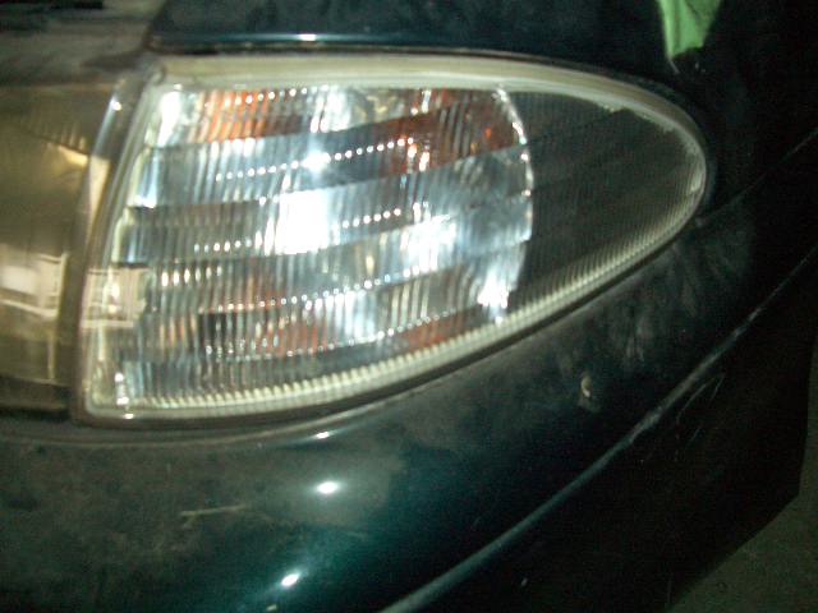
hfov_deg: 52.6
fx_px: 827
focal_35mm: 35
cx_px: 409
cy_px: 306
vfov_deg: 40.7
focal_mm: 5.8
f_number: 2.6
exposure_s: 1/60
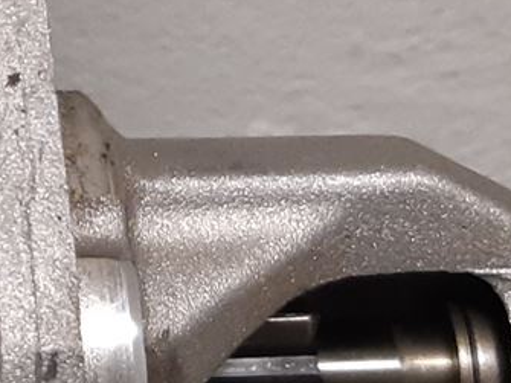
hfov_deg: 11.3
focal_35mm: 159
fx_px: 2346
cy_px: 200
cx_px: -497
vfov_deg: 9.3
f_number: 1.7
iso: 200
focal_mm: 3.93
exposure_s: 1/50
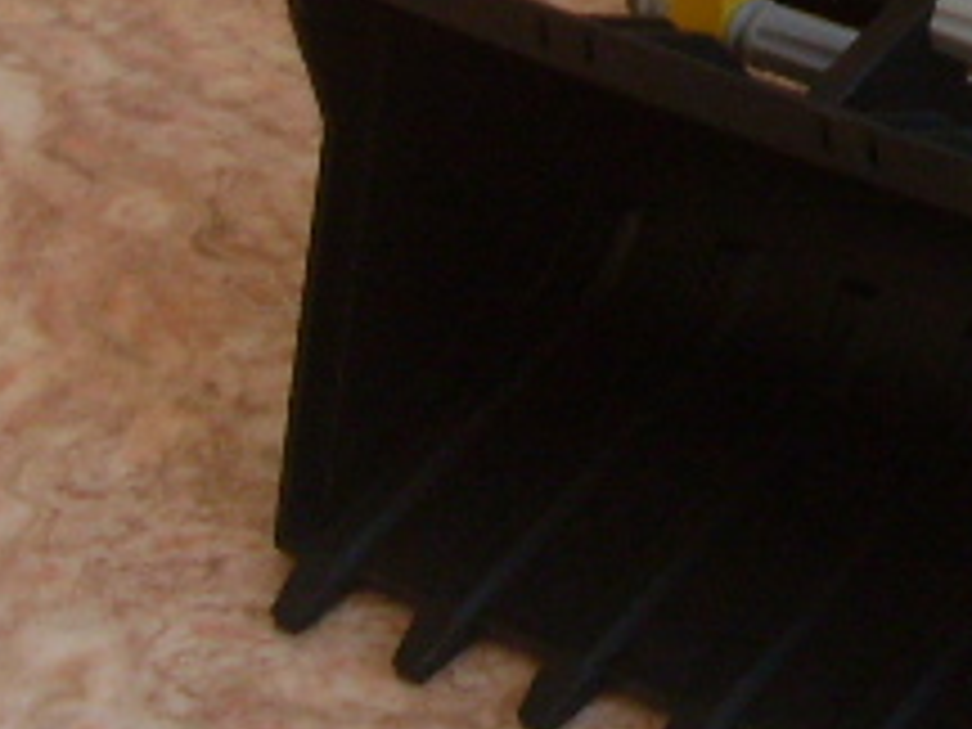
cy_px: -846
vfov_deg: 7.8
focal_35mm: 180
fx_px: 5054
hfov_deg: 10.3
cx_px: 1836
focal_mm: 6.3
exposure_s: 1/60
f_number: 2.8
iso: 100
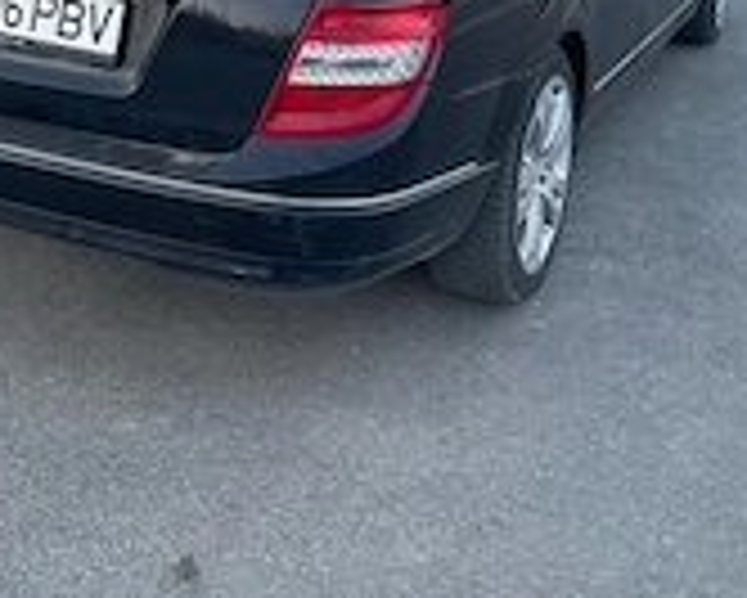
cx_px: 292
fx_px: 1349
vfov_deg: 23.2
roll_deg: -0.6
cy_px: -90
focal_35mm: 61
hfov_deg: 30.8
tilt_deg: -17.7
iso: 125
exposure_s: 1/121
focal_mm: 4.2
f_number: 1.6
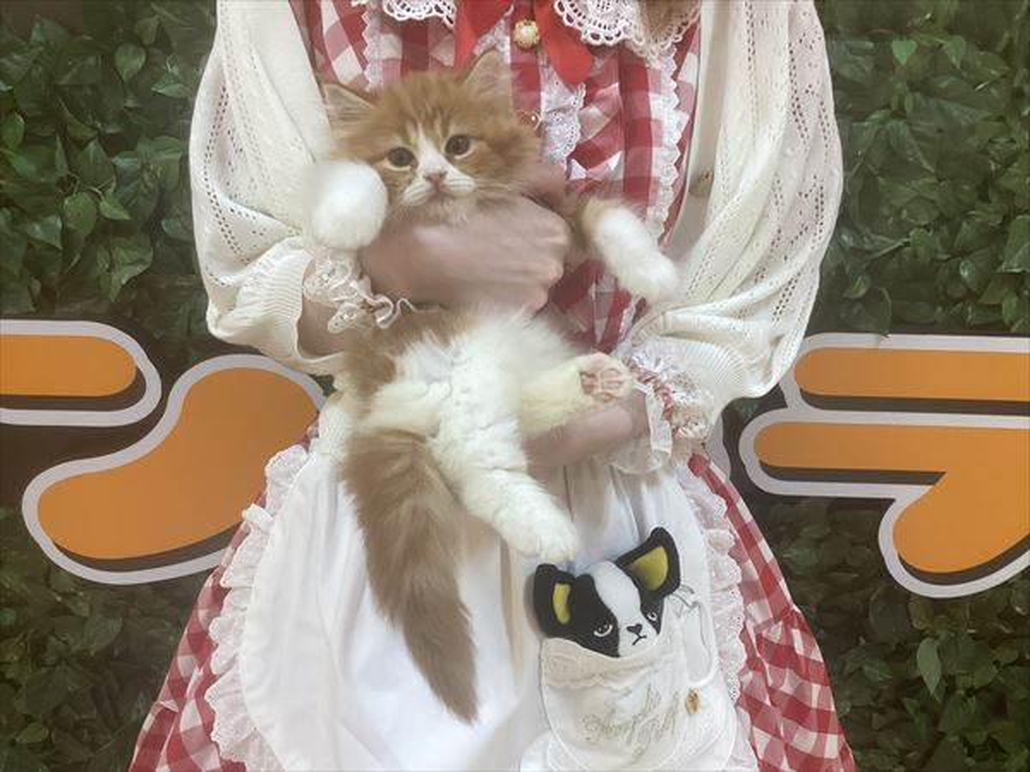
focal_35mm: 31
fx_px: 922
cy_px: 386
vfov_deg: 45.4
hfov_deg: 58.4
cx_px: 515
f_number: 2.4
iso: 80
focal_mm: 3.3
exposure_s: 1/100
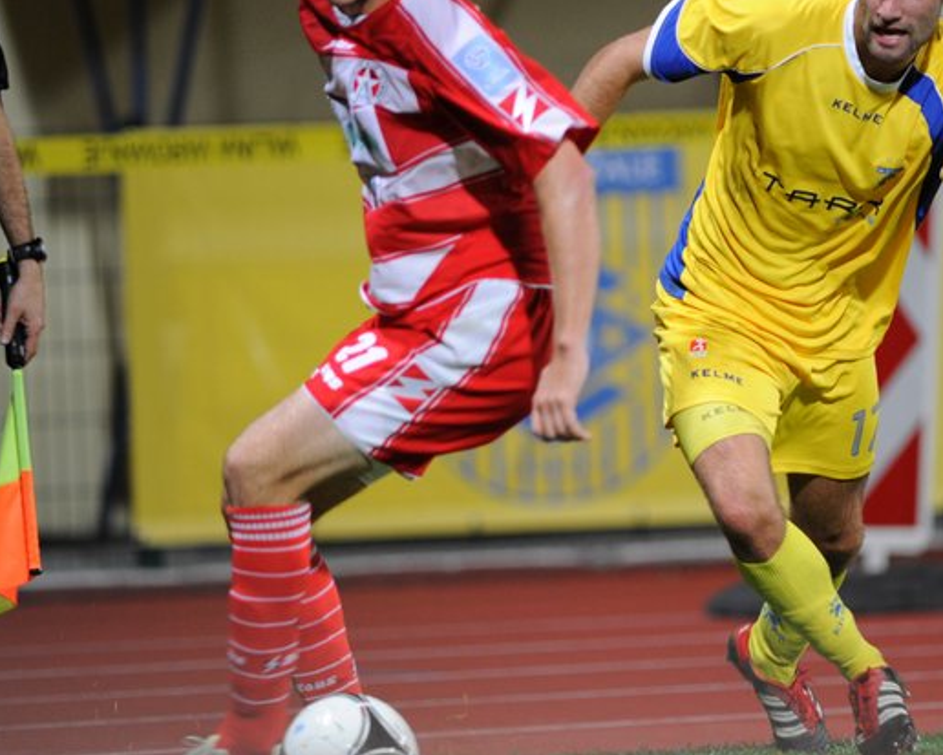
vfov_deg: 3.6
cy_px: 366
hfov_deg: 4.4
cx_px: 665
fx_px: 12171
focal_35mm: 436
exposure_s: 1/320
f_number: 2.8
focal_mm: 300
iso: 1600
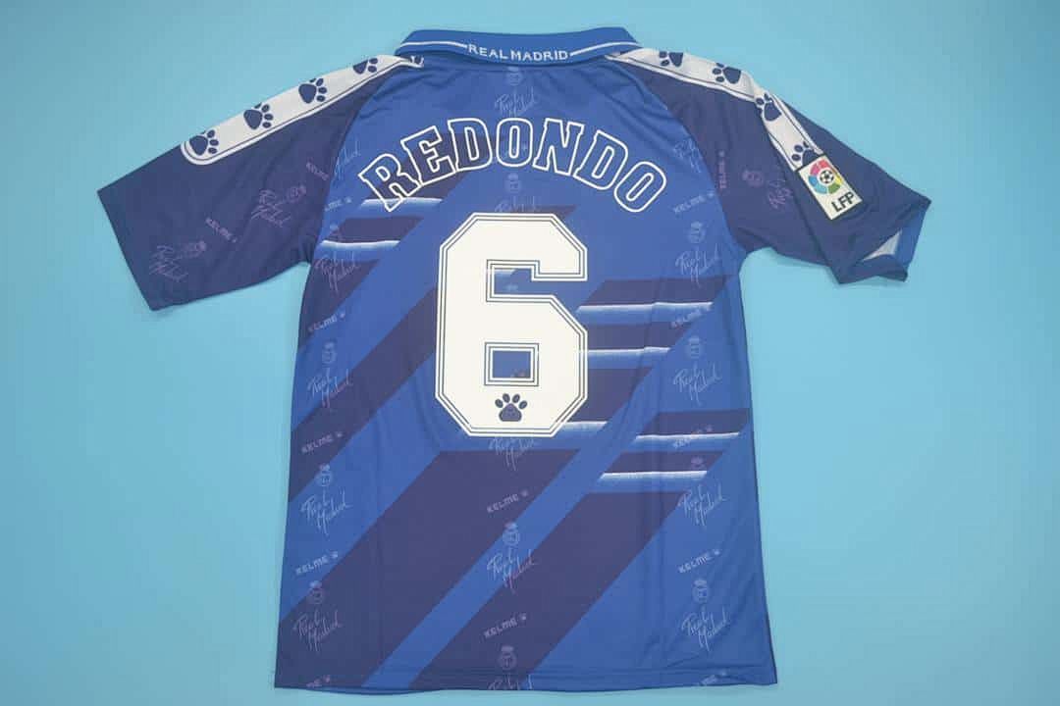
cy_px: 353
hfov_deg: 57.2
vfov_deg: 40.0
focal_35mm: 33
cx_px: 530
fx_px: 972
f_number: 4
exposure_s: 1/100
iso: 200
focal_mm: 22
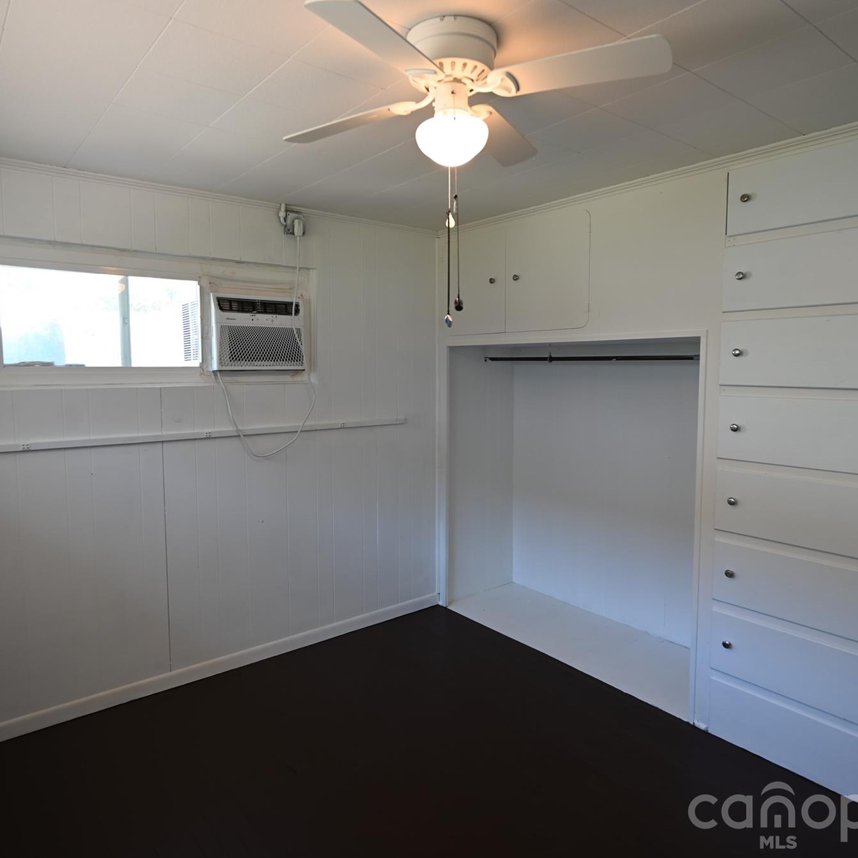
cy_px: 424
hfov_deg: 69.6
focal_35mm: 22
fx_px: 617
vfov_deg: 69.6
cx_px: 419
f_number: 4
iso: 100
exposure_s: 1/20
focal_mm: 17
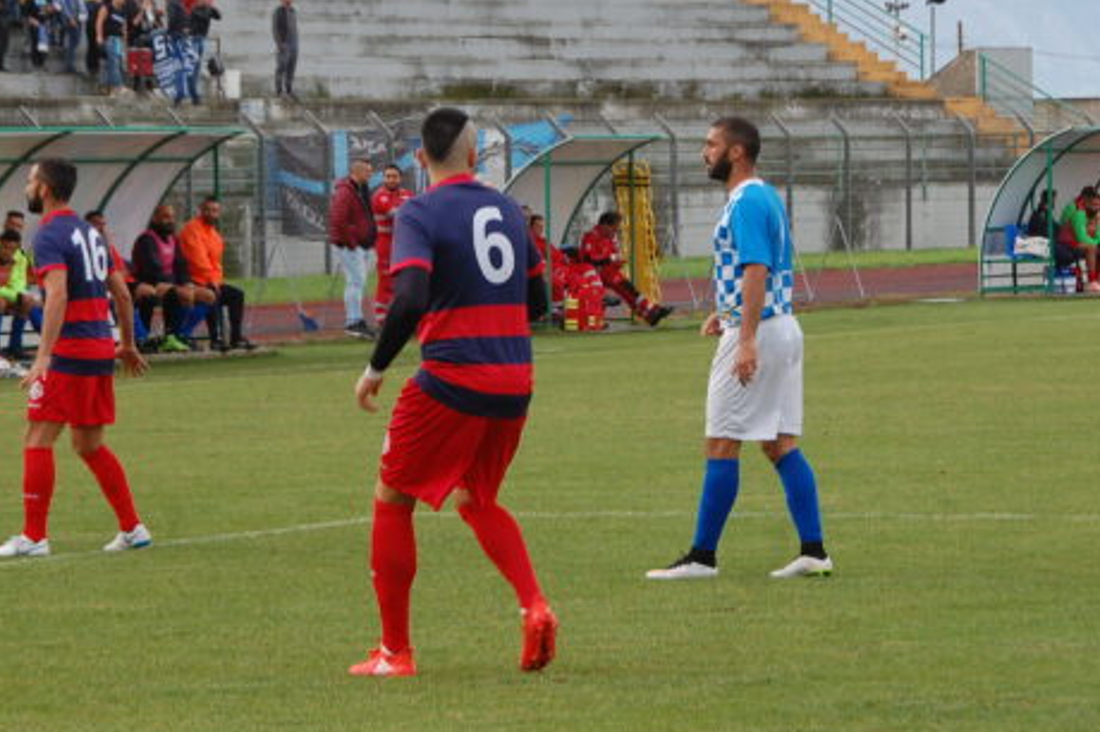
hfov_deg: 9.7
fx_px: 6498
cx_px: 650
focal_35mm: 213
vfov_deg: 6.4
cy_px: 262
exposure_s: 1/160
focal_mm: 85
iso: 400
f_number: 9
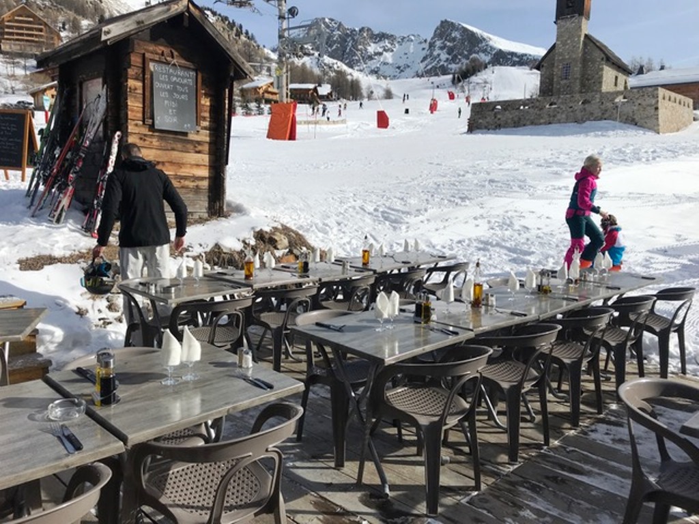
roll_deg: -1.1
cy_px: 262
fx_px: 565
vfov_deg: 49.7
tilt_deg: -4.0
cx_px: 350
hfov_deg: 63.4
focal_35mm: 28
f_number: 1.8
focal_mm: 3.99
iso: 25
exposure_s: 1/5319
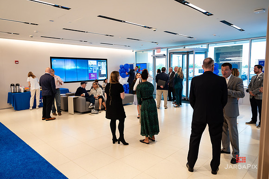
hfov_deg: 72.7
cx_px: 134
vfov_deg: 52.2
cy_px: 89
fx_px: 183
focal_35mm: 24
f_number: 3.5
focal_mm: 24
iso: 1000
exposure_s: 1/200
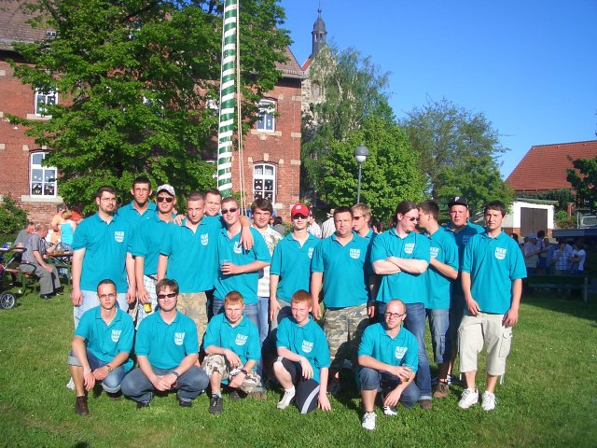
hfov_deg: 52.6
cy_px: 224
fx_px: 604
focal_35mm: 35
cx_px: 298
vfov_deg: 40.7
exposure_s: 1/500
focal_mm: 5.8
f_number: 4.3
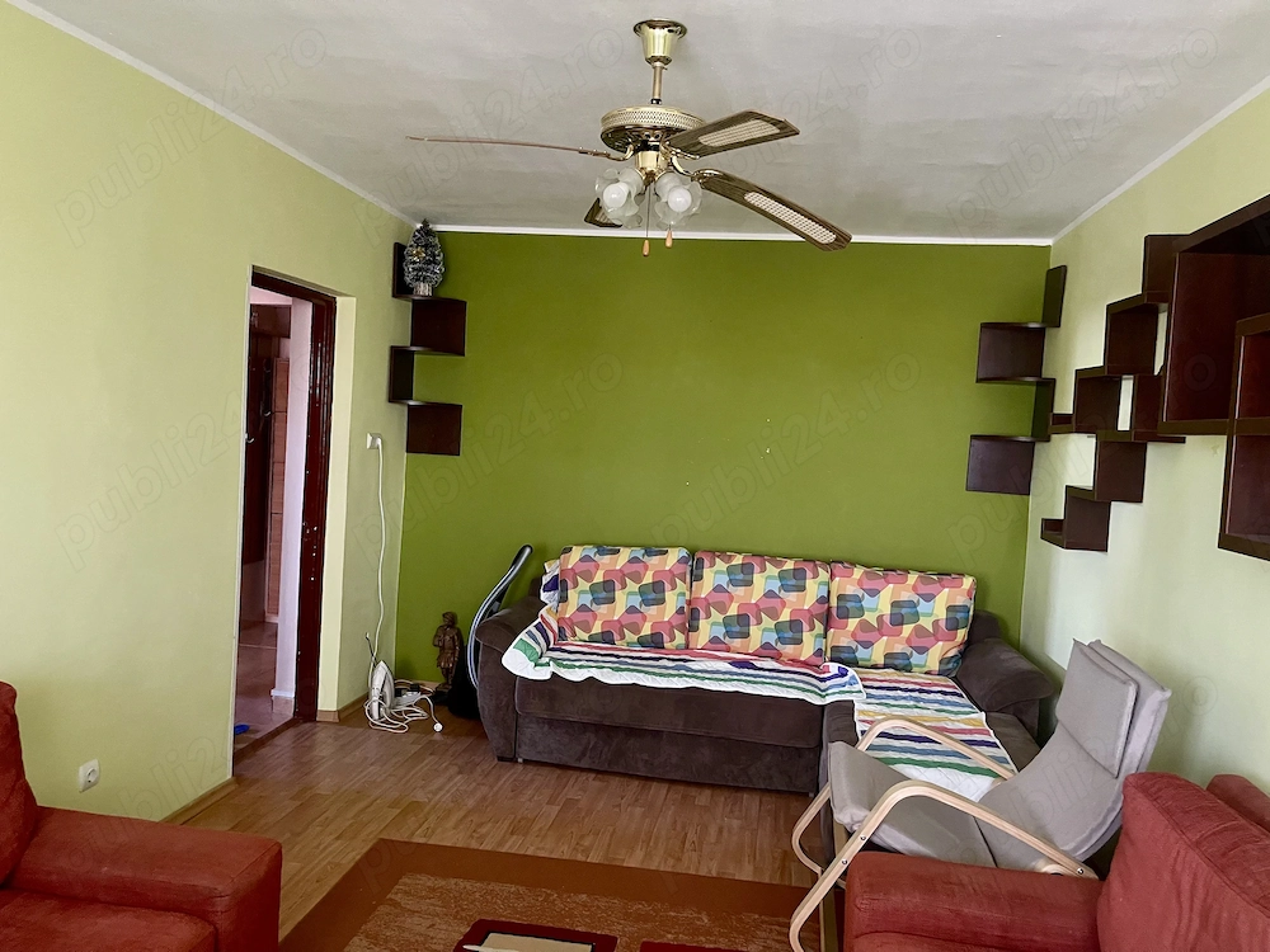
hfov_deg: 69.4
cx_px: 635
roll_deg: -3.3
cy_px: 476
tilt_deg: -4.5
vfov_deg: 54.9
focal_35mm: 25
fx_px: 917
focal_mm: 5.1
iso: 640
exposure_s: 1/30
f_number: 1.6
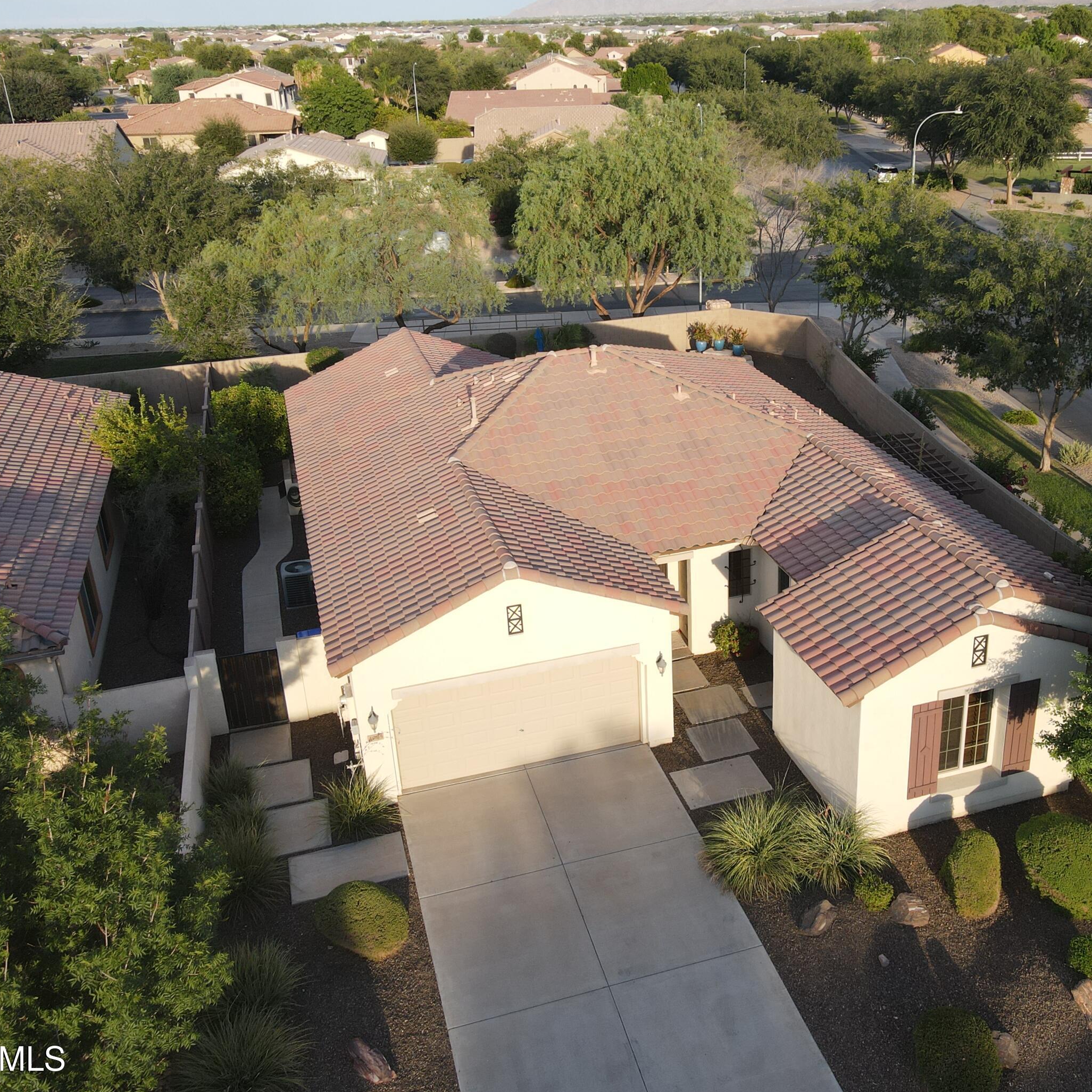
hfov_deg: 52.1
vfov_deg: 52.5
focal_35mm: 31
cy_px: 515
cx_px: 662
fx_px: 1106
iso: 110
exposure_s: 1/320
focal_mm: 4.5
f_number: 2.8
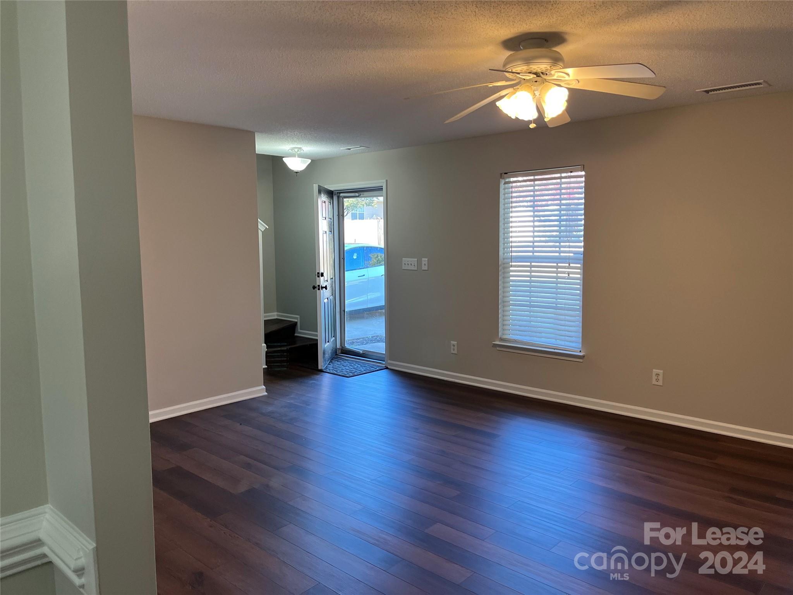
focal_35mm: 26
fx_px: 596
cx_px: 396
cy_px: 298
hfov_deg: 67.3
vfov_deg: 53.1
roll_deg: +0.7
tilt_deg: -4.9
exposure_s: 1/120
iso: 125
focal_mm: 5.1
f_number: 1.6
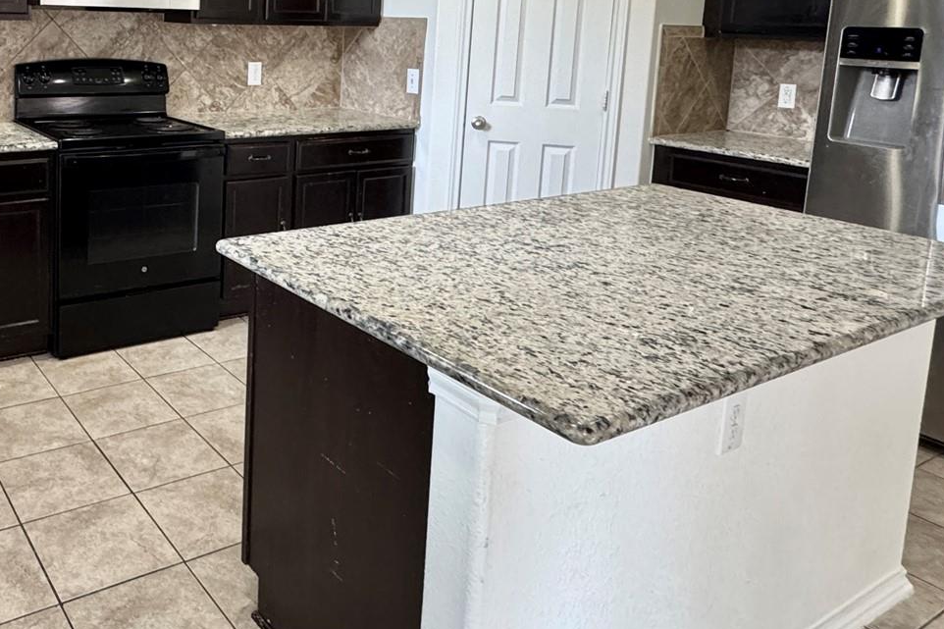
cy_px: 116
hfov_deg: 56.4
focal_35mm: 31
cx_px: 204
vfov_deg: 40.4
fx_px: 813
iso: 400
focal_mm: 2.22
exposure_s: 1/60
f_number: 2.2
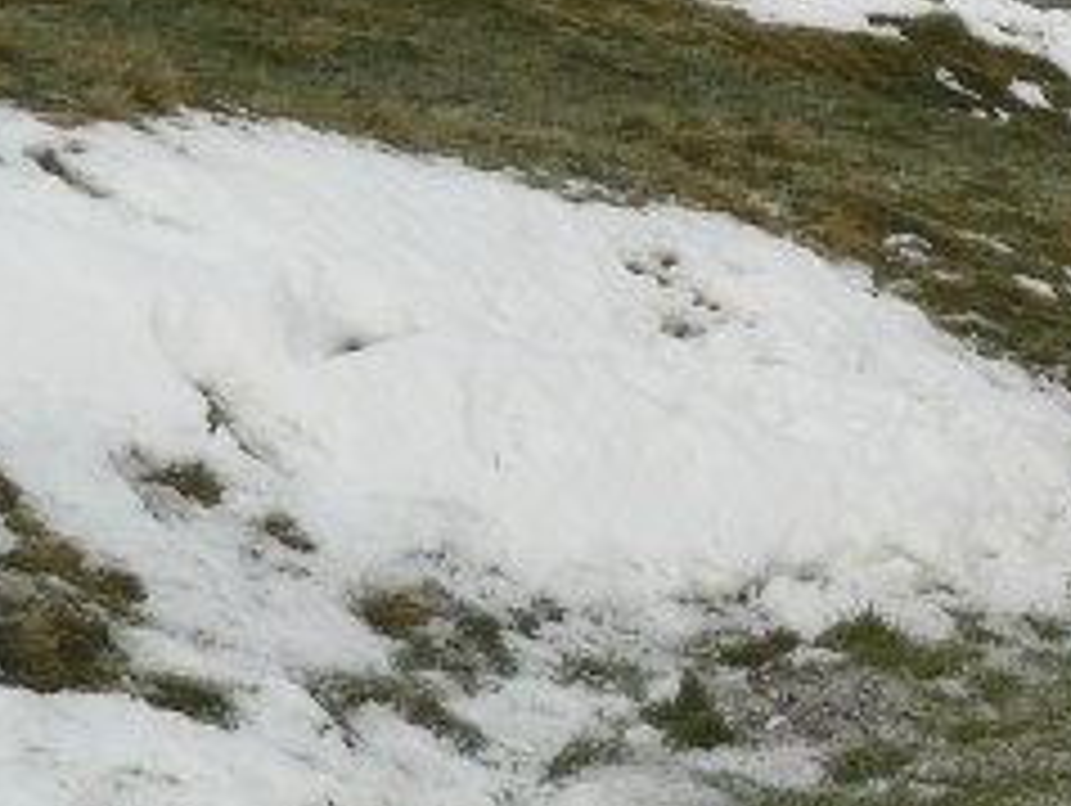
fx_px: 3593
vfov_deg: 12.5
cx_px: 1206
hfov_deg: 16.4
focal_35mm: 116
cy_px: -167
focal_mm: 6
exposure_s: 1/250
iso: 100
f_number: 5
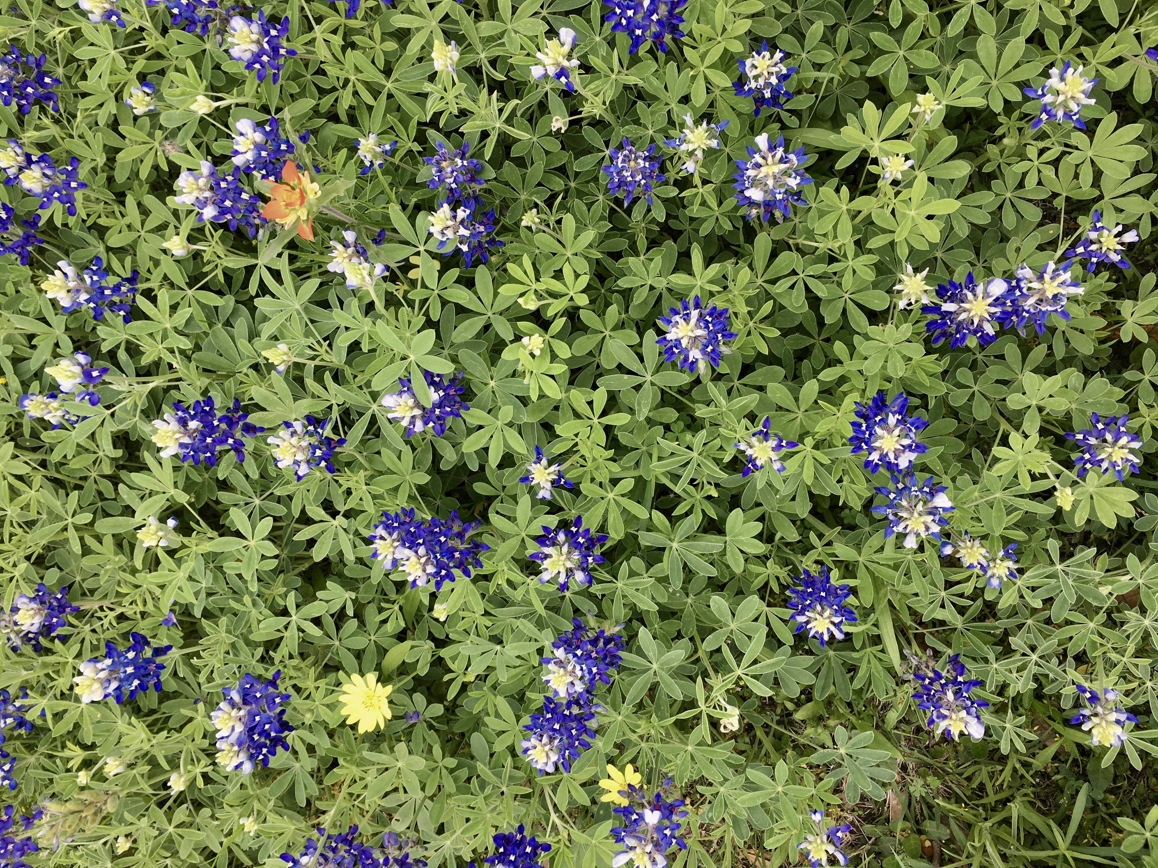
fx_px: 970
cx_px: 579
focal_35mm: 29
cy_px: 434
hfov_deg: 61.7
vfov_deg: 48.2
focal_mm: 4.15
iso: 25
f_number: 2.2
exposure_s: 1/375
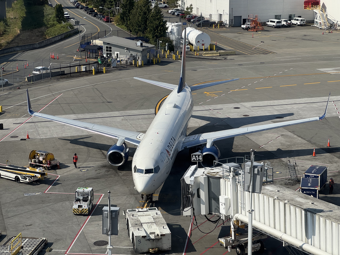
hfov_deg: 25.3
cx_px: 170
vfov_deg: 19.1
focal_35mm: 77
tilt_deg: -14.8
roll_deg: +0.2
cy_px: 128
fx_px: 756
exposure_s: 1/1043
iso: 25
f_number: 2.8
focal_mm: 9
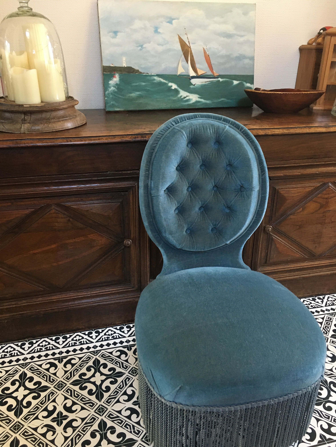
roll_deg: -0.5
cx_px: 168
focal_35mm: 29
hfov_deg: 48.2
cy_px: 224
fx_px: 375
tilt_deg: -26.1
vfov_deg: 61.7
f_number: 2.2
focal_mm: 4.15
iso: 200
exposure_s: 1/20
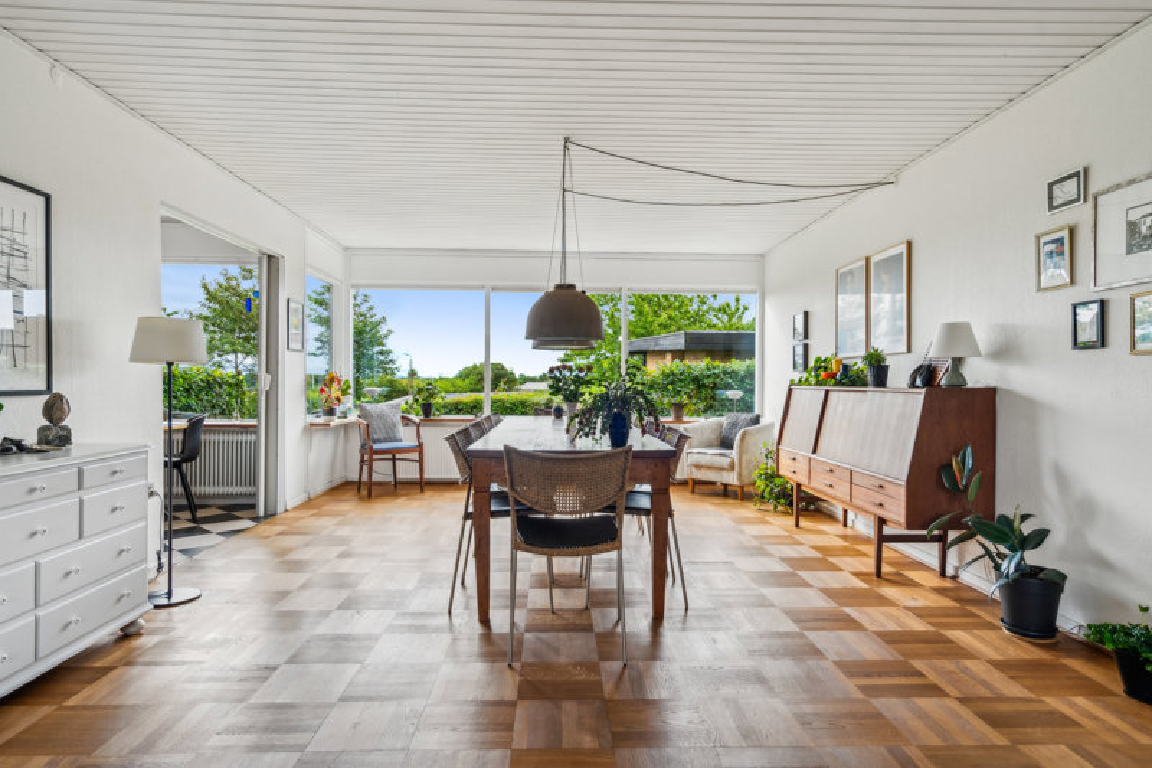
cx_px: 576
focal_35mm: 20
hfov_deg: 84.0
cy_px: 384
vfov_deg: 61.9
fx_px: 640
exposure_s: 1/50
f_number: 10
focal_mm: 20
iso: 400
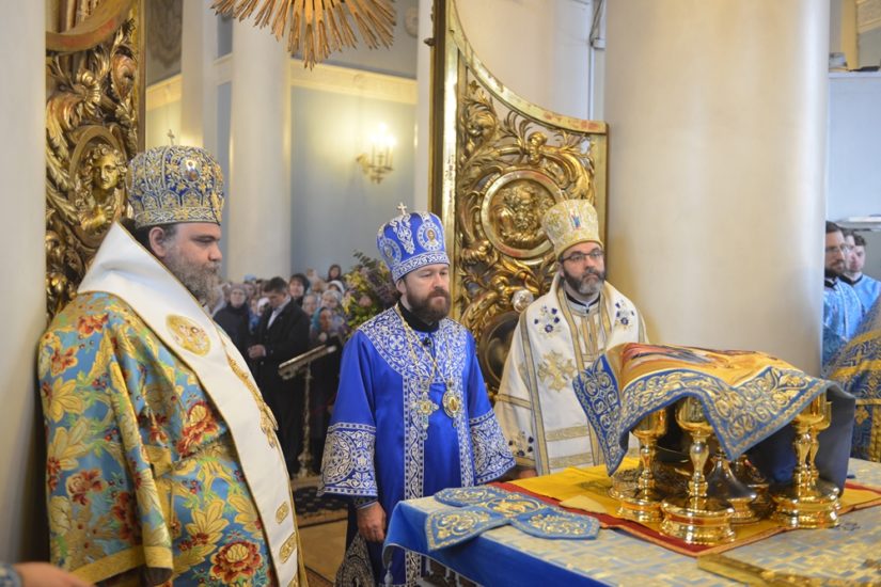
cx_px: 440
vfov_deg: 36.9
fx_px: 881
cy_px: 294
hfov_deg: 53.1
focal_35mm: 36
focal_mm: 36
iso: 1600
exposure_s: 1/60
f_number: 2.8
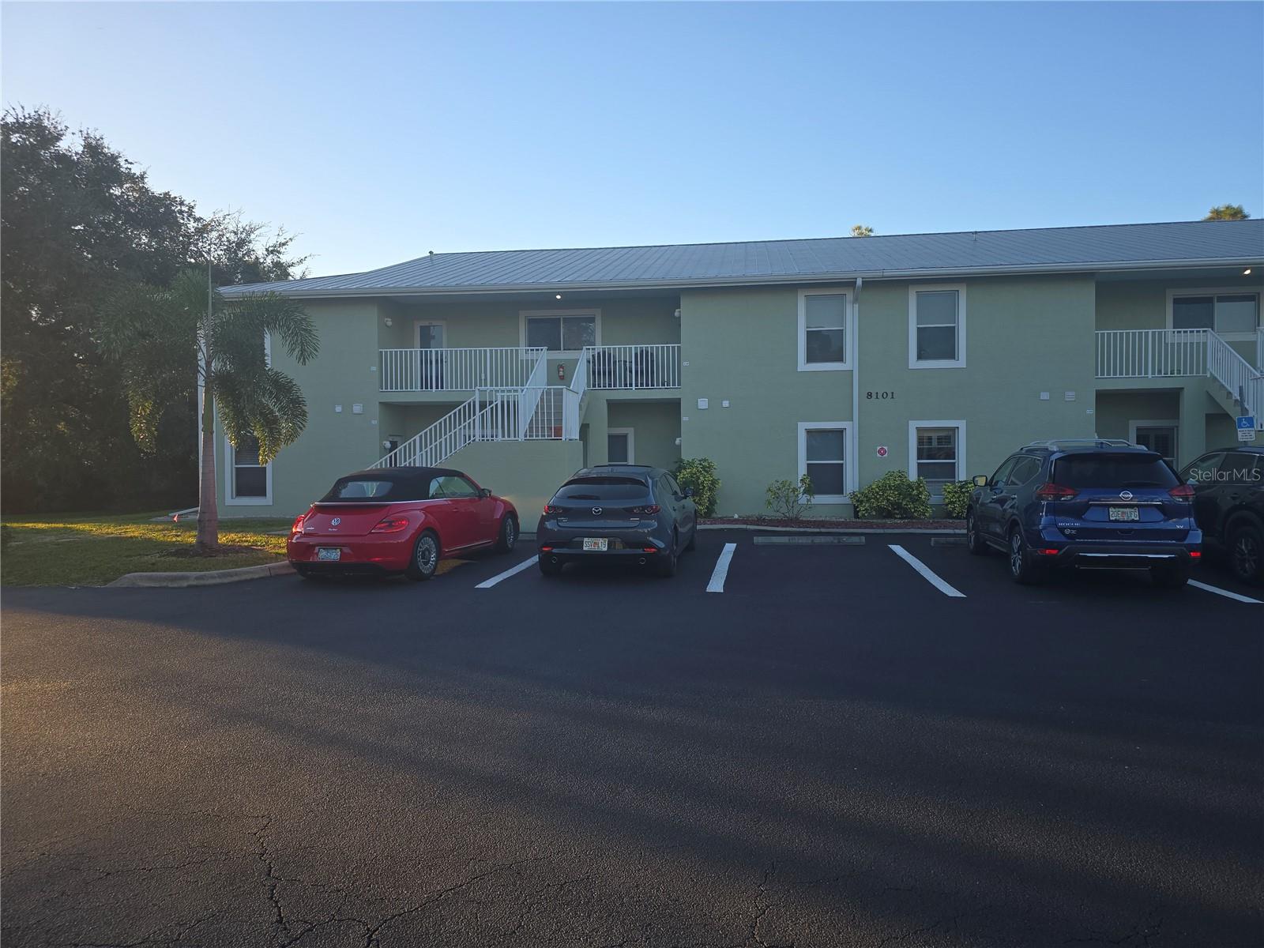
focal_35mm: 23
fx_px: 840
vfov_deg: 58.9
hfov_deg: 73.9
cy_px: 474
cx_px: 632
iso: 12
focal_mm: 6.3
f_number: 1.7
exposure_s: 1/140
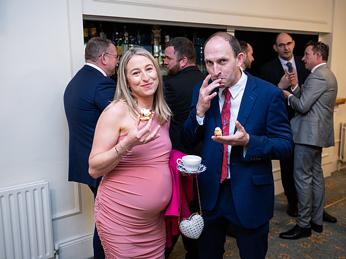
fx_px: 370
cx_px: 185
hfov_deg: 50.1
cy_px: 130
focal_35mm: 37
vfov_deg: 38.6
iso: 800
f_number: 3.5
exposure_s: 1/160
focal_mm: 34
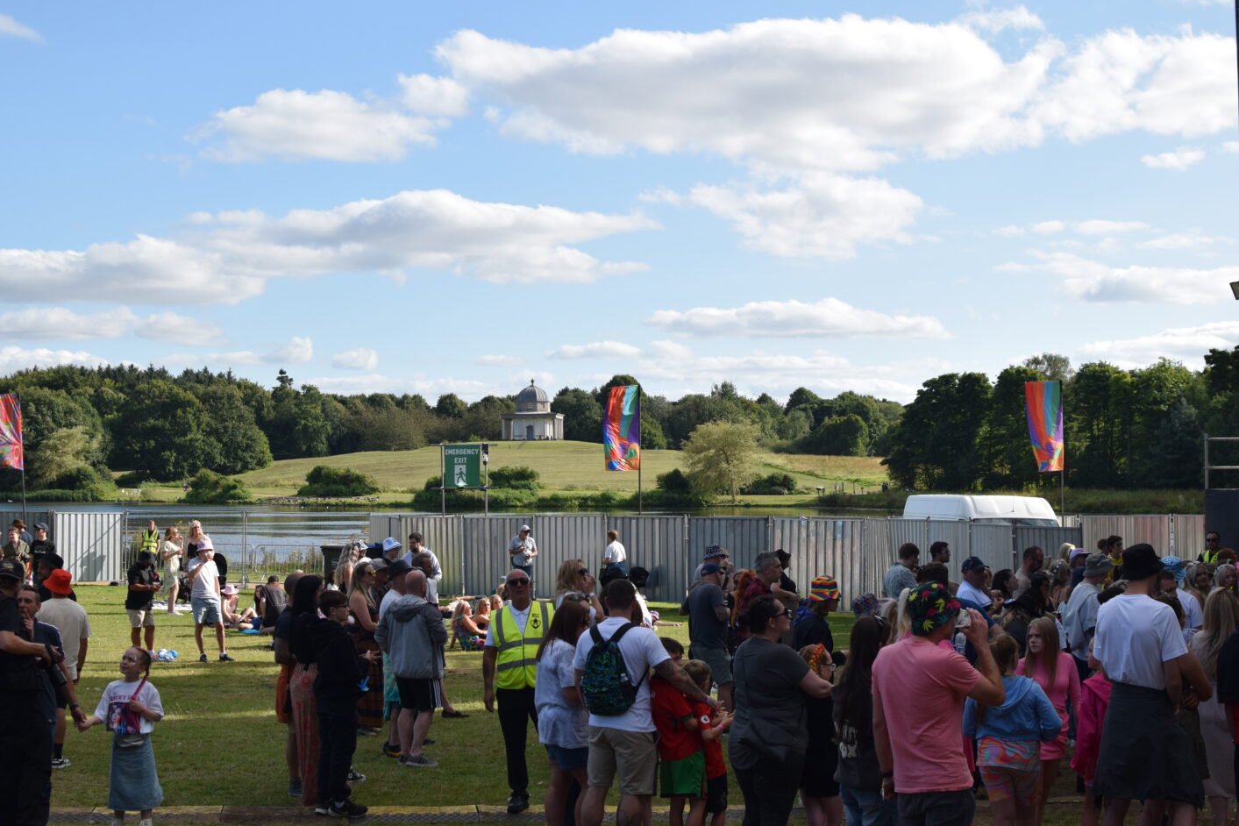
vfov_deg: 25.3
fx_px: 1841
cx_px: 610
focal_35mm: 54
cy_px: 411
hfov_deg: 37.2
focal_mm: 35
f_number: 6.3
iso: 400
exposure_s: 1/1600
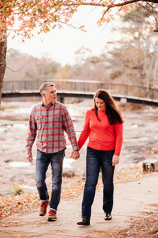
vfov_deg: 23.9
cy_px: 119
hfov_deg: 16.1
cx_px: 79
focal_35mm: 85
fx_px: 560
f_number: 2.2
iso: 320
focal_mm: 85
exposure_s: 1/400
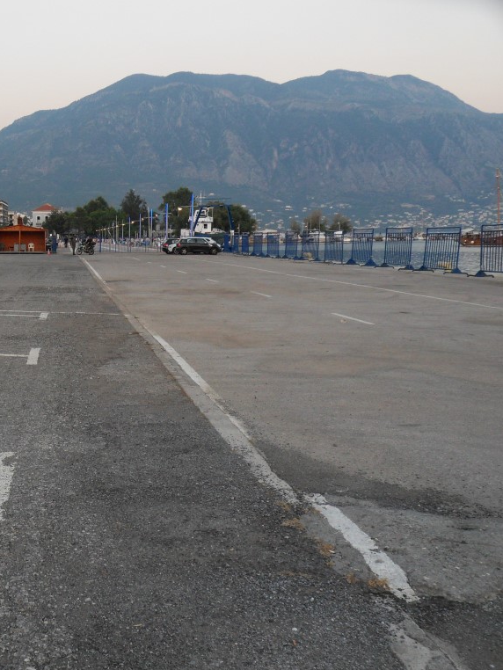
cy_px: 337
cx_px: 55
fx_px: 833
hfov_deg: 32.1
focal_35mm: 43
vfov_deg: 43.8
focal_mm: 5.6
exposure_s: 1/45
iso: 120
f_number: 3.7
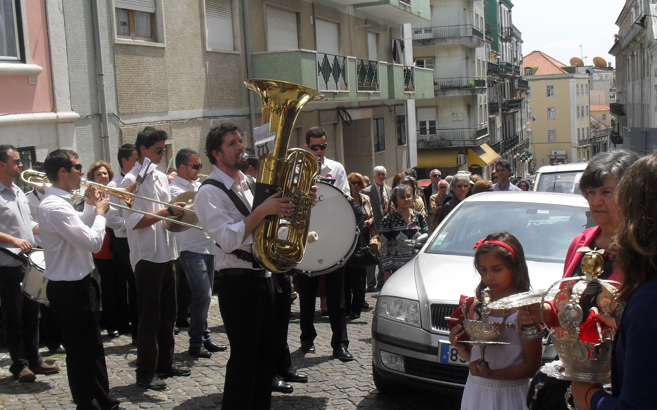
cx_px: 344
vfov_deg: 29.2
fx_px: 788
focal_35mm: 44
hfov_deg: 45.3
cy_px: 241
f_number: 8.4
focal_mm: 6.3
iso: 100
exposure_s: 1/180
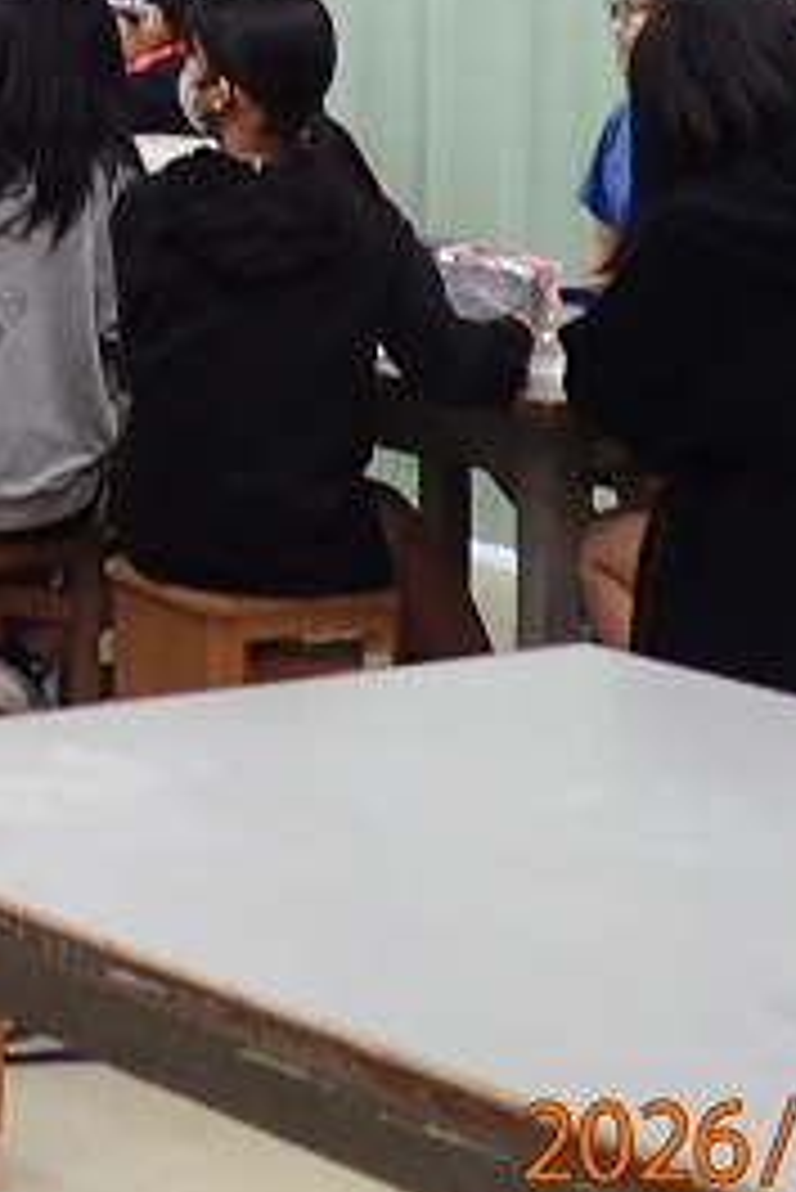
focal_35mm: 113
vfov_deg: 17.4
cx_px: -800
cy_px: -139
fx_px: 3743
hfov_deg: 11.0
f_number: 2.3
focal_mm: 5.5
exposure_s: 1/60
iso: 160
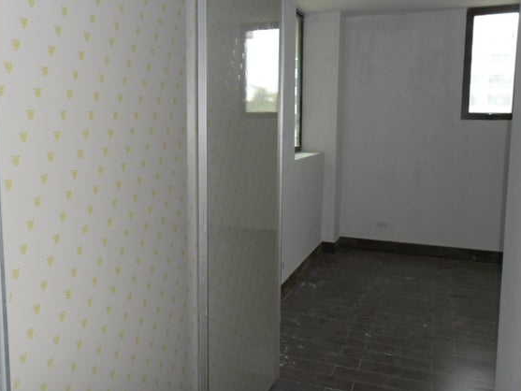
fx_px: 467
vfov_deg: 45.4
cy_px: 172
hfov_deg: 58.3
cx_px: 242
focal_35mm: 31
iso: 100
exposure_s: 1/45
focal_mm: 4.9
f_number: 3.5
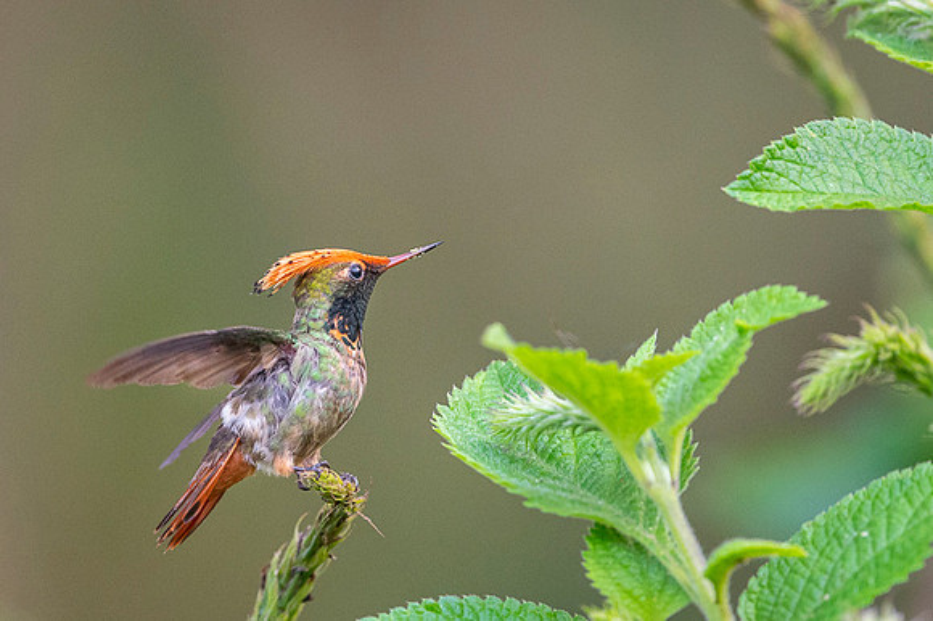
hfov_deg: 2.2
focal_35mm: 928
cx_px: 334
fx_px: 24033
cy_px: 273
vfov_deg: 1.5
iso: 2500
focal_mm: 500
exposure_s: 1/500
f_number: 4
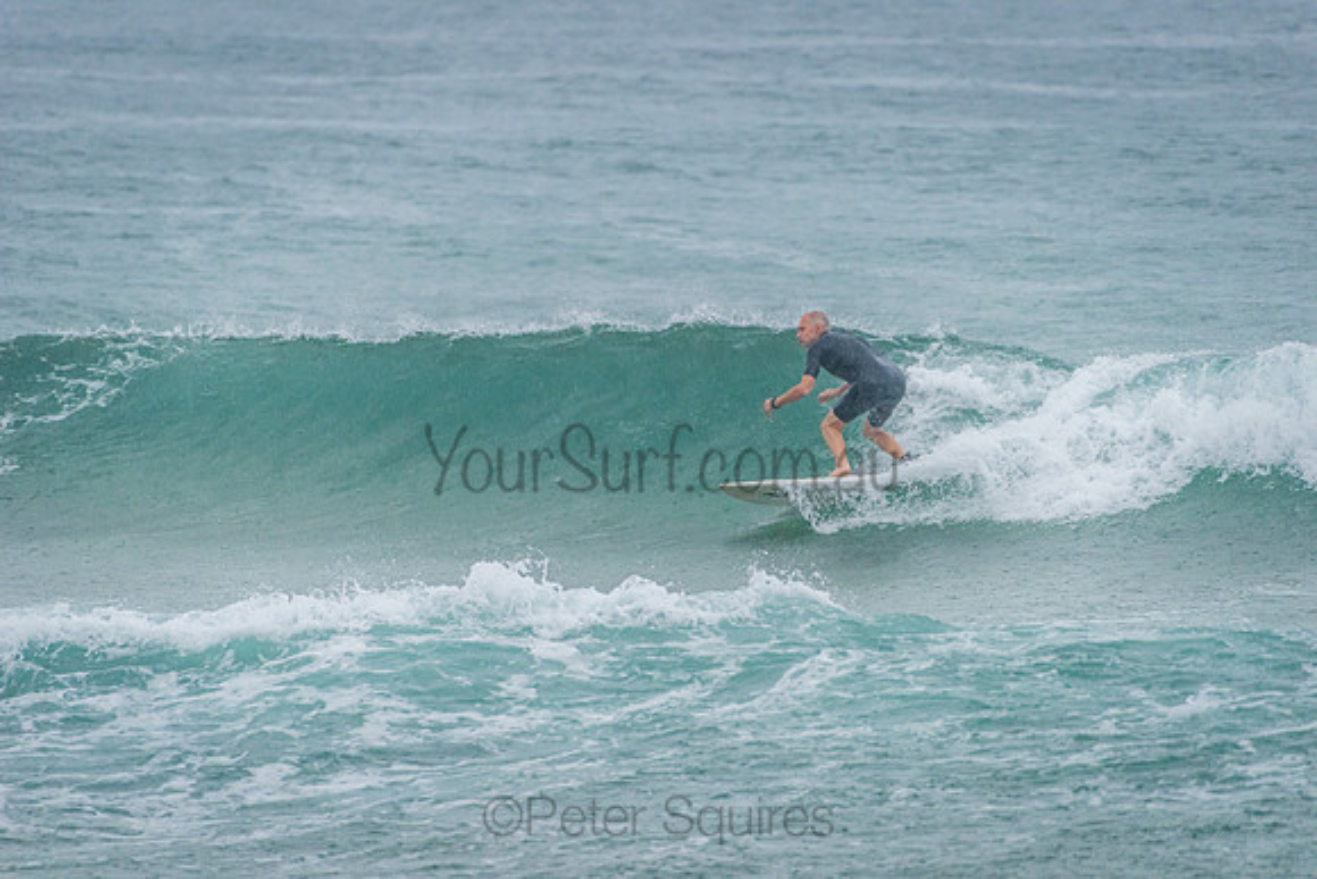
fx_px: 18295
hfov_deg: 4.1
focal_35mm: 500
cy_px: 440
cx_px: 658
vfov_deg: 2.8
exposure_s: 1/320
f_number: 5.6
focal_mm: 500
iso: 1000
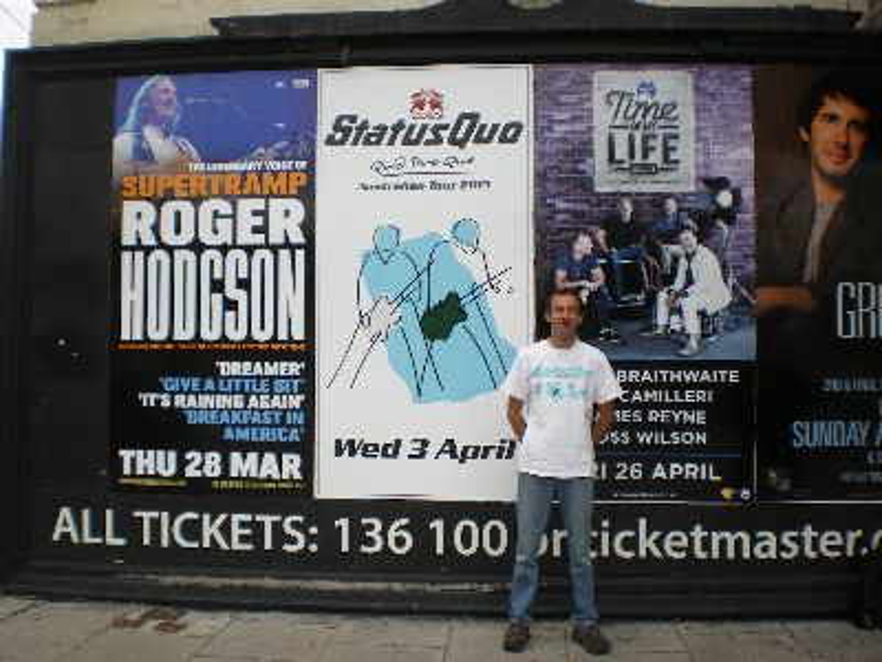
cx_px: 441
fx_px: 917
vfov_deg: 39.7
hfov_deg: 51.4
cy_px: 331
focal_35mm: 36
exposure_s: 1/125
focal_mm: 6.3
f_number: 4.6
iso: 50
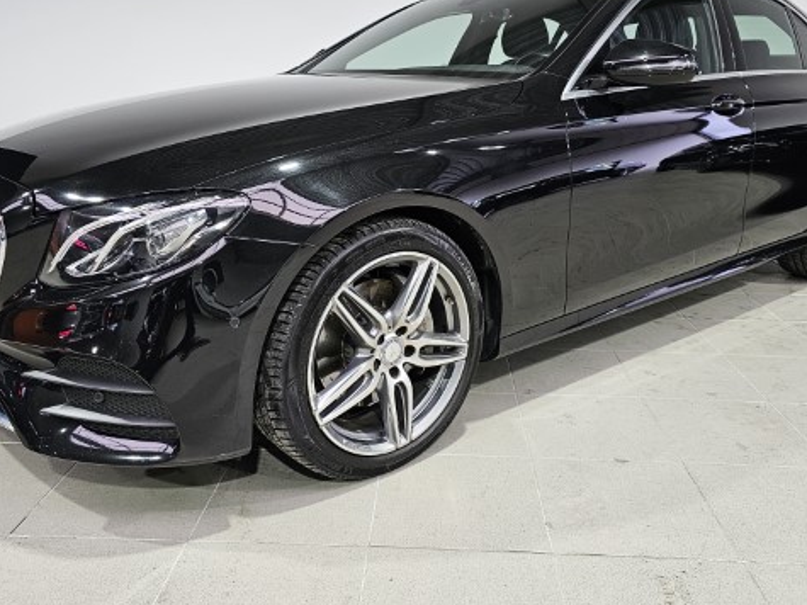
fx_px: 723
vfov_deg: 45.0
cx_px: 403
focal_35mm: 31
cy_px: 226
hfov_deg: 58.4
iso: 200
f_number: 1.7
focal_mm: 6.3
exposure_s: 1/180
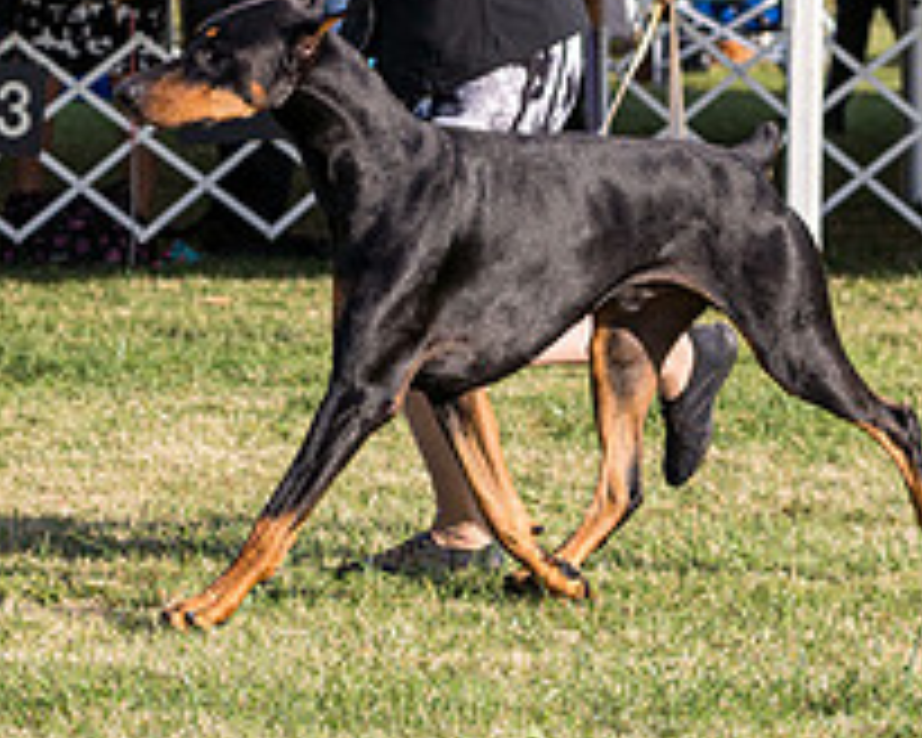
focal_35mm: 241
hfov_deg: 8.0
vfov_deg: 6.4
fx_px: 6576
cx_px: 353
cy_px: 76
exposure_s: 1/1000
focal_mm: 78
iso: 320
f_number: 5.6
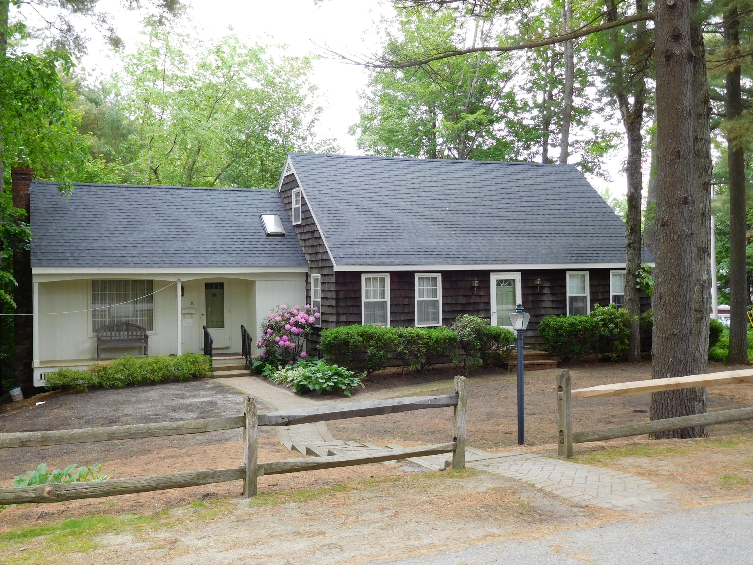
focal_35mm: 35
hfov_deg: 52.6
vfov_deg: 40.7
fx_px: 761
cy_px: 282
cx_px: 376
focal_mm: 6.2
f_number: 3.8
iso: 125
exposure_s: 1/40
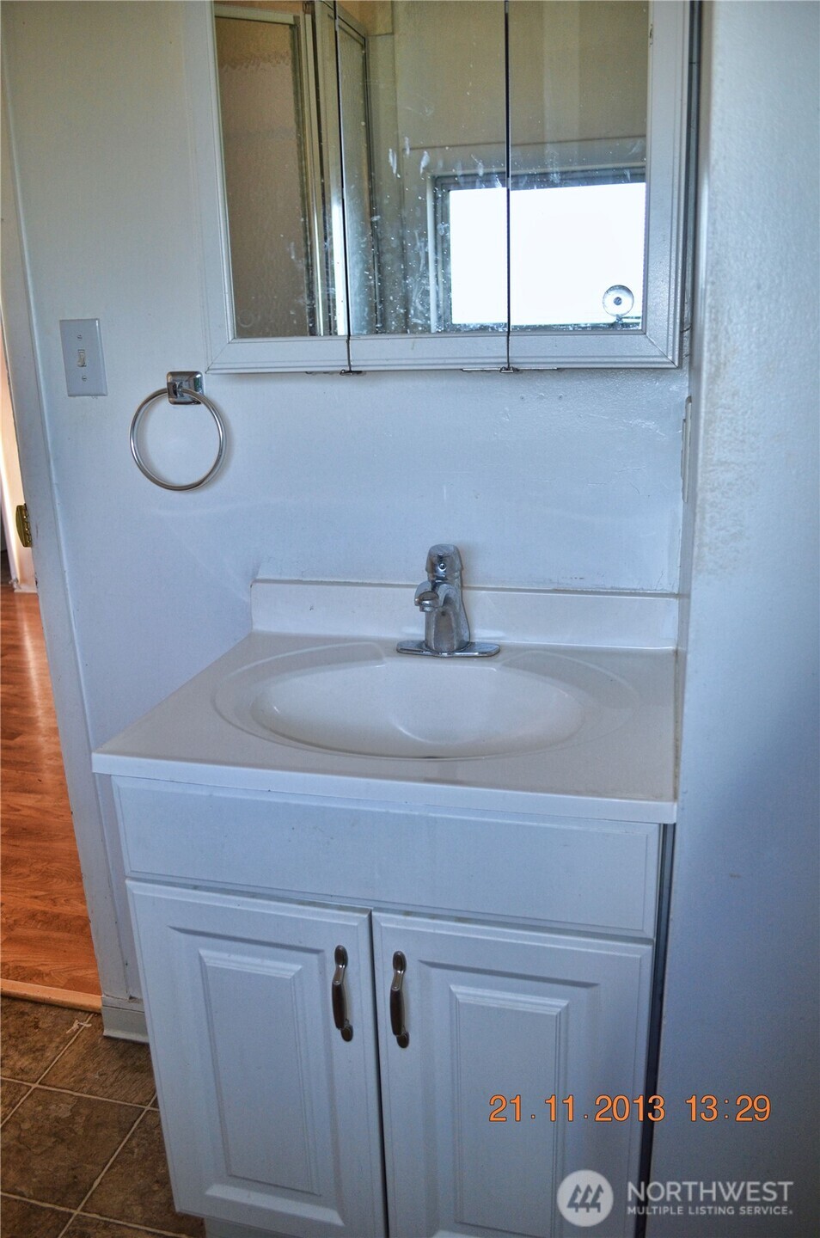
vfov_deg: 67.5
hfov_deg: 47.7
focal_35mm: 27
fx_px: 926
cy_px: 619
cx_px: 410
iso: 400
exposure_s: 1/125
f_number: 3.5
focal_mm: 18
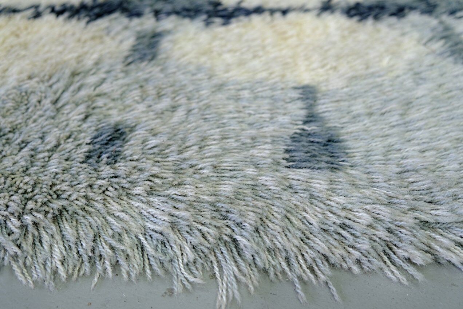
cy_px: 154
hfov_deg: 53.1
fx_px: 463
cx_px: 232
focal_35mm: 36
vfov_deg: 36.9
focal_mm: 24.3
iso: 500
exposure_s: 1/34
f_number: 3.2
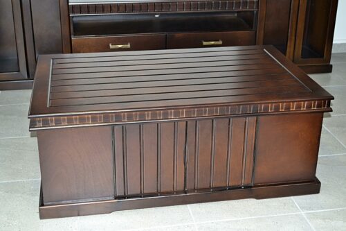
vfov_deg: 23.8
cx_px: 173
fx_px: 548
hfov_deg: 35.1
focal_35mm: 57
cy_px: 116
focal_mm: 38
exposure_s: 1/60
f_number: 5.6
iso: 800
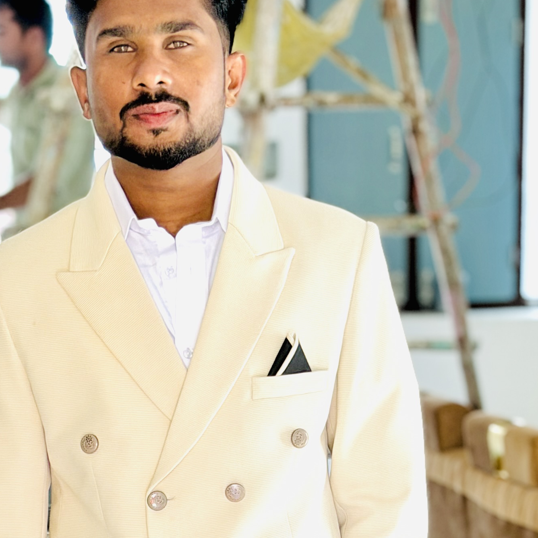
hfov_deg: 13.6
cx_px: 250
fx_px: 2251
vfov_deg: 13.2
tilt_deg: -12.8
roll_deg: +1.6
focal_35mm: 128
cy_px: 671
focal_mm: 6.76
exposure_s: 1/260
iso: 80
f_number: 1.78
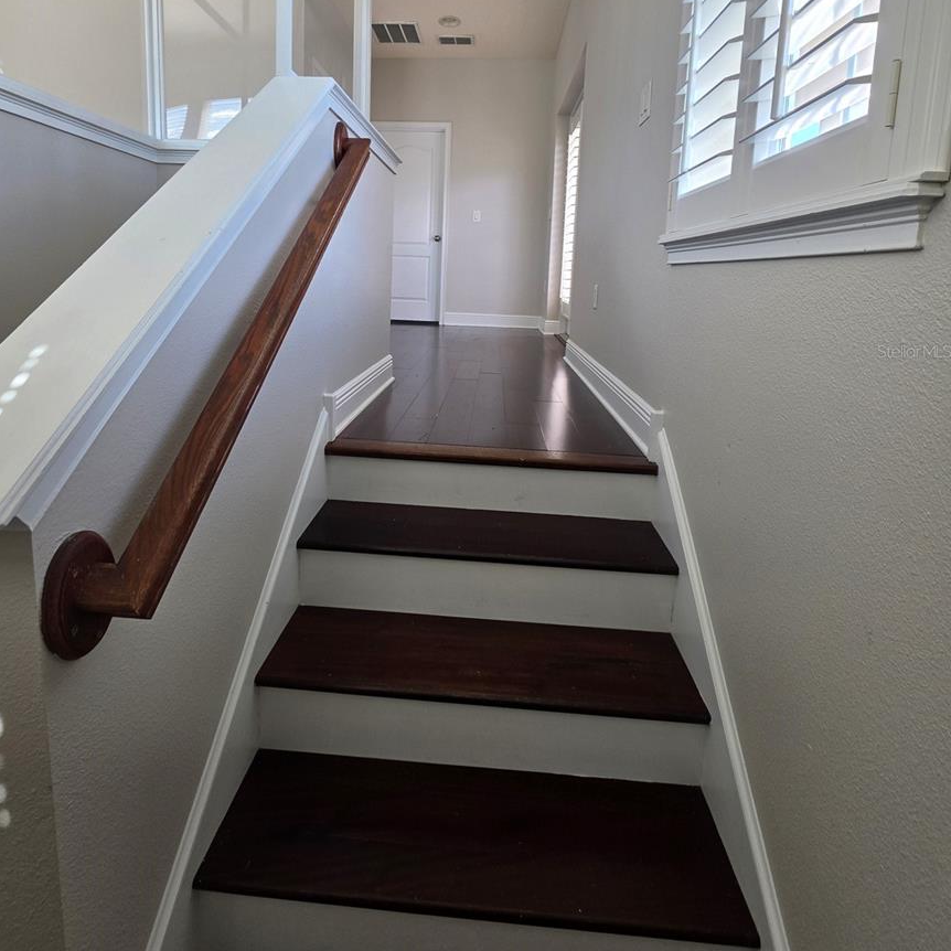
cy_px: 351
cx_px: 459
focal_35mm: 16
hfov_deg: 87.4
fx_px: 497
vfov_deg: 85.6
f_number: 1.9
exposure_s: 1/120
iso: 50
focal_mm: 2.2
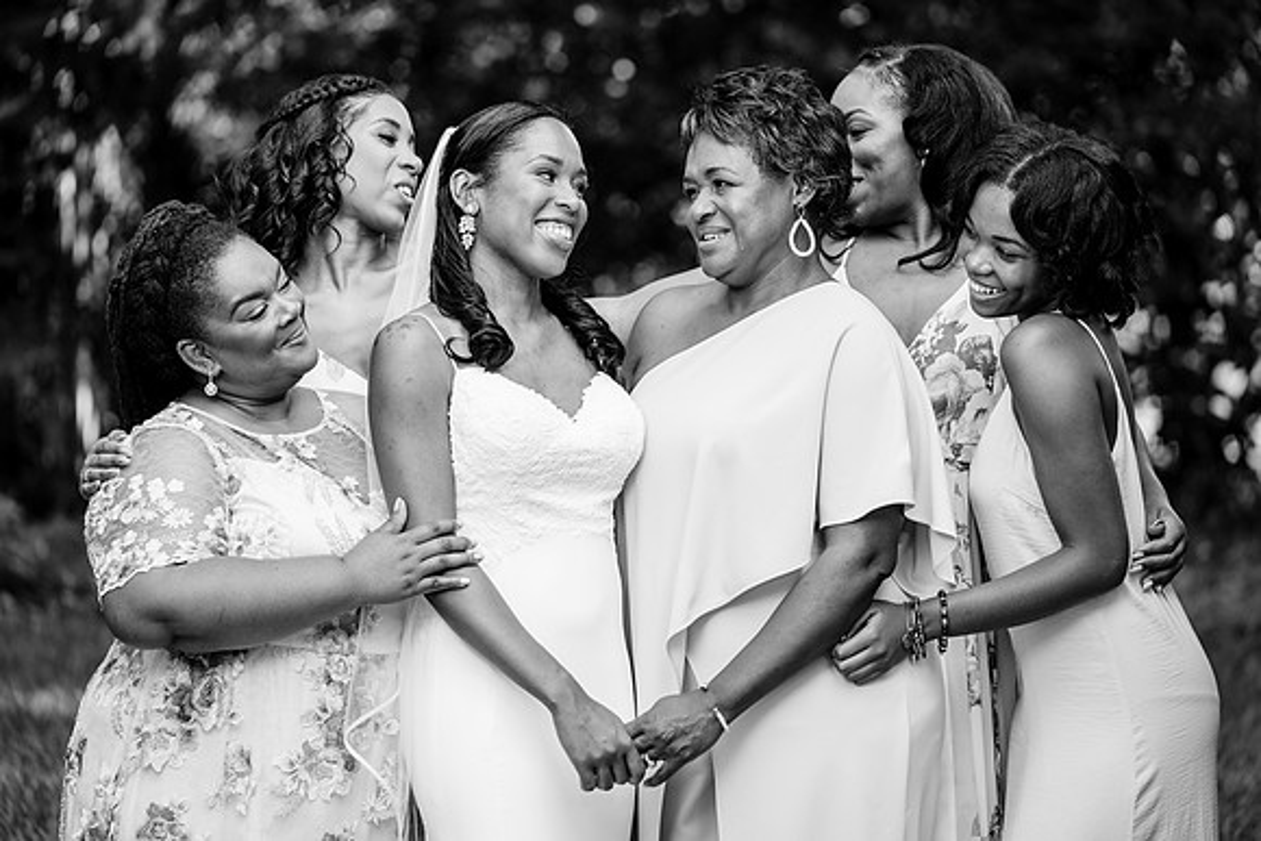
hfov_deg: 15.8
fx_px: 4553
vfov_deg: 10.6
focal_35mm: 130
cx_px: 668
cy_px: 412
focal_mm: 120
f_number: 2.8
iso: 125
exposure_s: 1/200
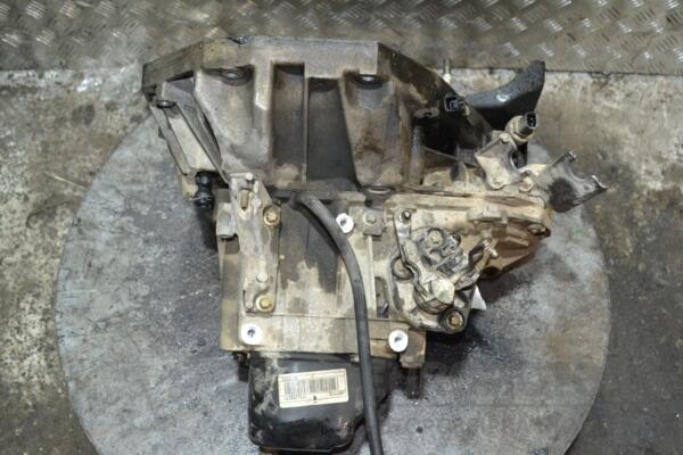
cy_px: 228
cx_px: 342
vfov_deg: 34.2
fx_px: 740
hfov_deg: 49.6
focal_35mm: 39
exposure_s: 1/60
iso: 1800
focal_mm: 26
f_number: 4.2
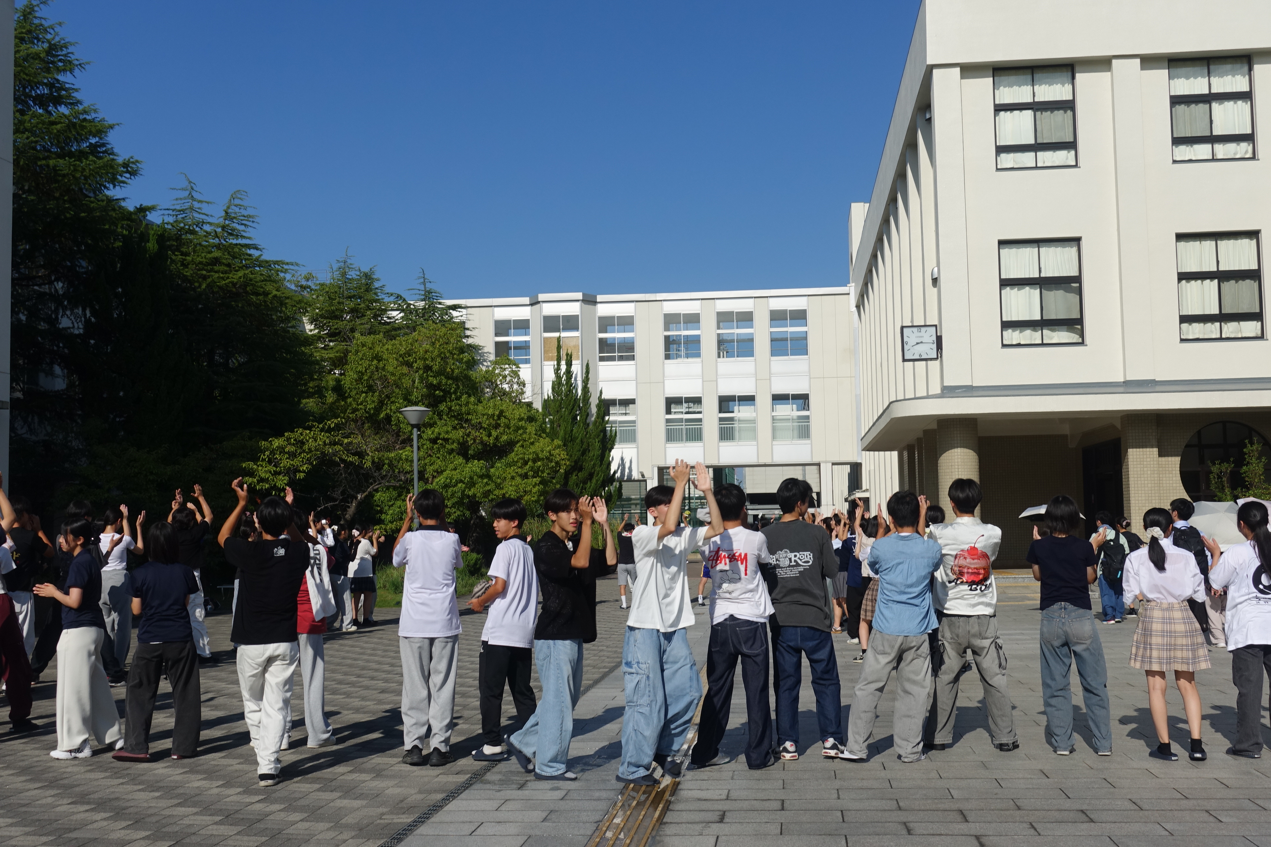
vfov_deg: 33.4
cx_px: 636
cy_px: 424
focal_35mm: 40
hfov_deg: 48.5
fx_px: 1412
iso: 125
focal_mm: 14.7
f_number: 5.6
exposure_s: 1/160
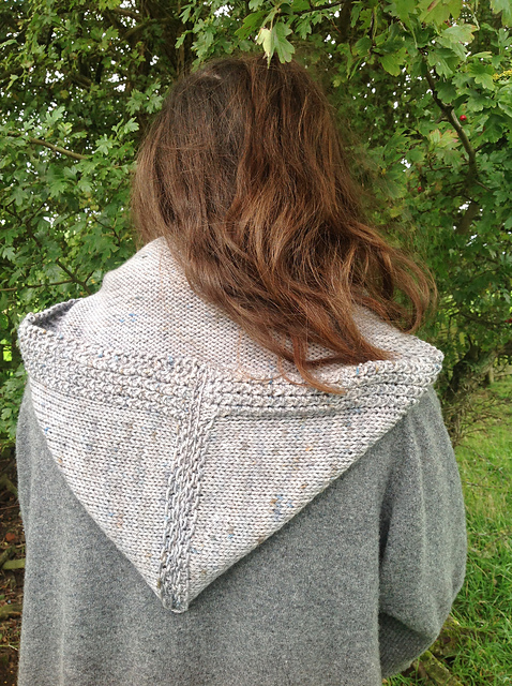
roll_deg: -1.2
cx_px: 256
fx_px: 692
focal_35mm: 35
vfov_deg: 52.7
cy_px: 343
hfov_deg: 40.6
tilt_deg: -4.3
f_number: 2.4
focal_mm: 4.28
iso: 64
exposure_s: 1/120
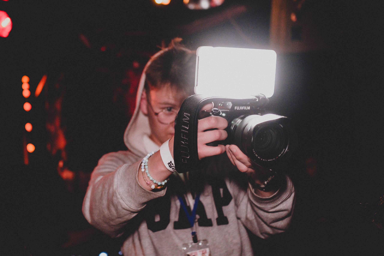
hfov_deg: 39.1
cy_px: 107
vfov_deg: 26.9
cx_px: 136
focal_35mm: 50
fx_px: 535
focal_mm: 25
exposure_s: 1/160
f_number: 1.7
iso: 1250
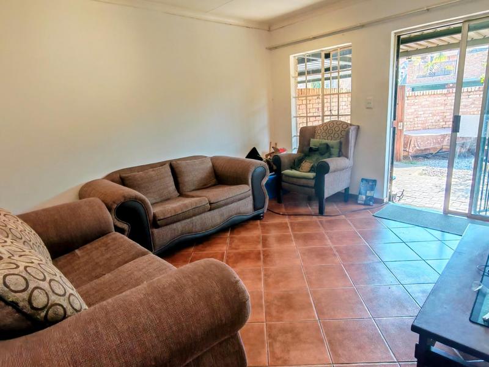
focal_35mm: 16
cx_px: 244
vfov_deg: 78.1
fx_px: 226
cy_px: 184
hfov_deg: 94.5
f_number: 2.2
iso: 98
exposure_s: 1/50
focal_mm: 1.96
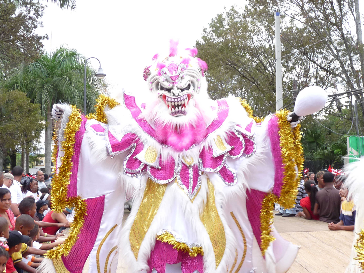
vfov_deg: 34.3
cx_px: 182
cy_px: 136
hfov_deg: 44.8
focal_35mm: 42
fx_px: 442
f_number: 3
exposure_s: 1/60
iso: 100
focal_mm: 5.3
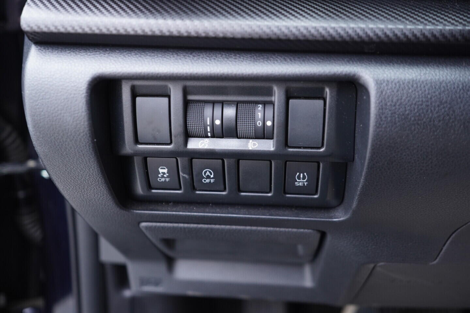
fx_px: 470
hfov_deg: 53.1
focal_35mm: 36
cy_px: 156
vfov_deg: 36.9
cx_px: 235
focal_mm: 24
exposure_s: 1/40
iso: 500
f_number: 2.8
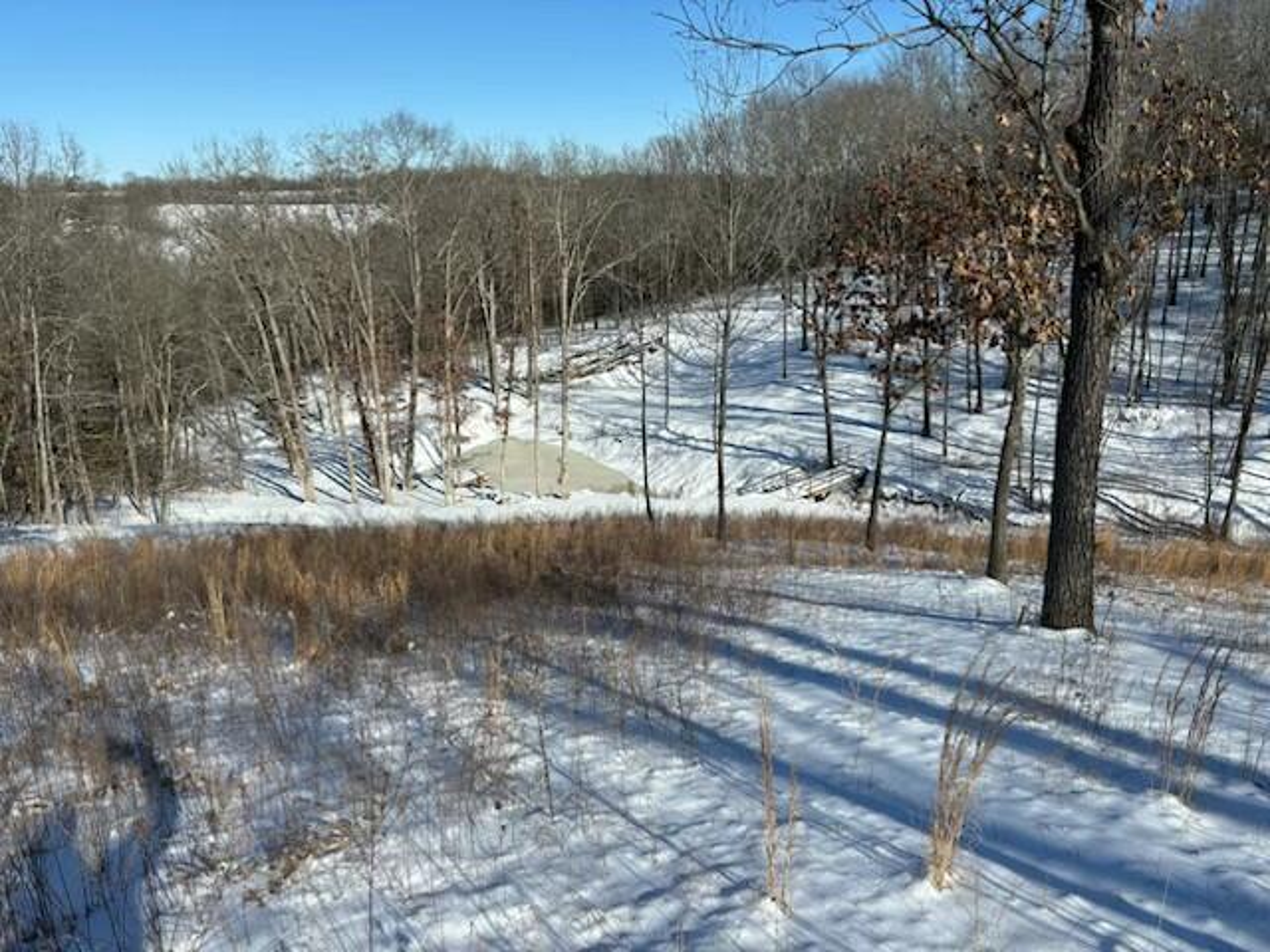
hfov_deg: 67.3
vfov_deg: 53.1
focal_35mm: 26
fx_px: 954
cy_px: 476
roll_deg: +1.2
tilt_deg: -16.6
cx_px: 635
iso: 50
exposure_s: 1/5348
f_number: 1.6
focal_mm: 5.96
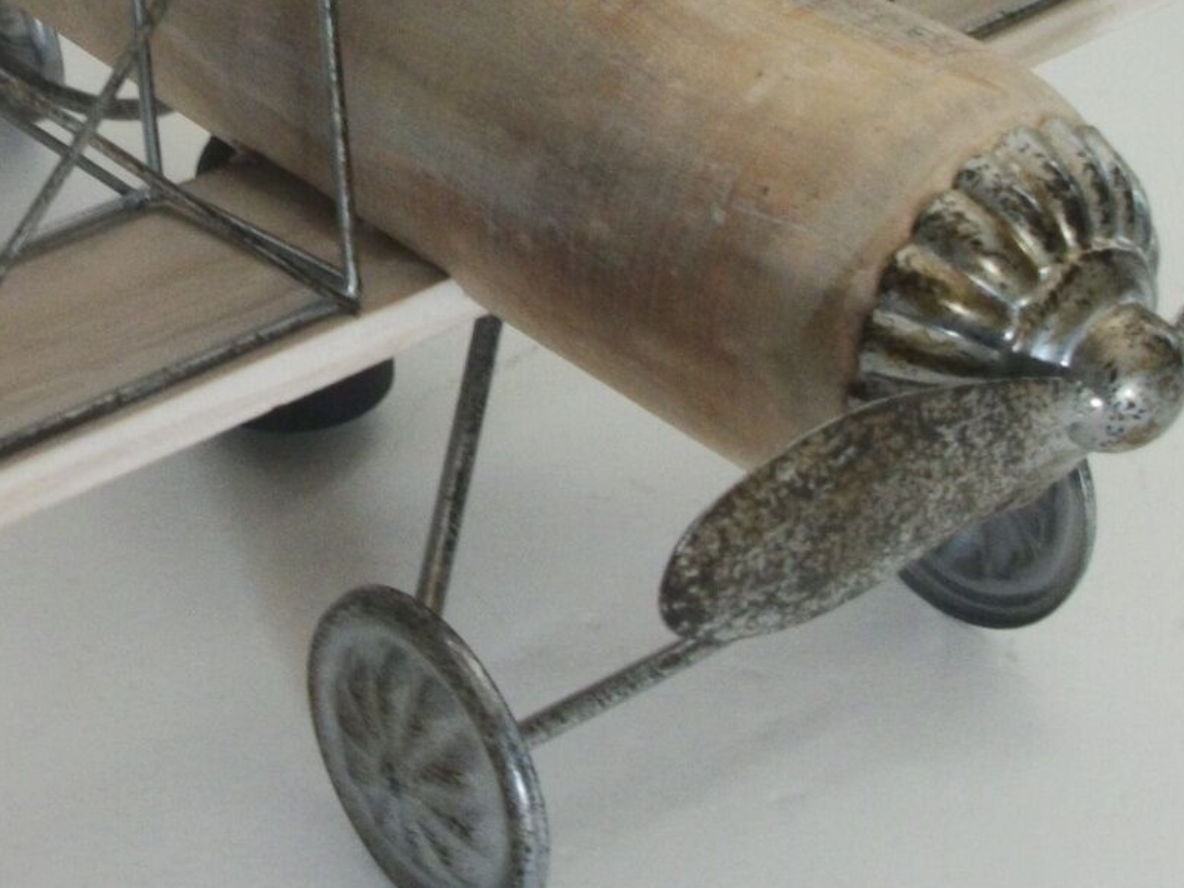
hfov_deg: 23.3
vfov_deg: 17.7
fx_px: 2804
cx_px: 138
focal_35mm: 82
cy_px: 74
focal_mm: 5.7
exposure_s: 1/13
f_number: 2.9
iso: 160
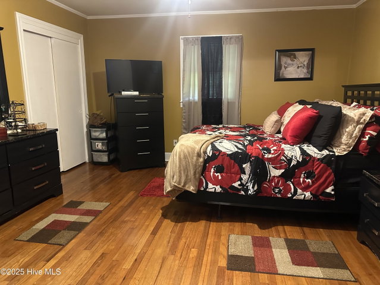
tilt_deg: -10.6
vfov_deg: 56.9
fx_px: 264
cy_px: 142
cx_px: 190
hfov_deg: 71.6
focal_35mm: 24
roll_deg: -0.5
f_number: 1.78
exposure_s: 1/40
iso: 1000
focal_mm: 6.86
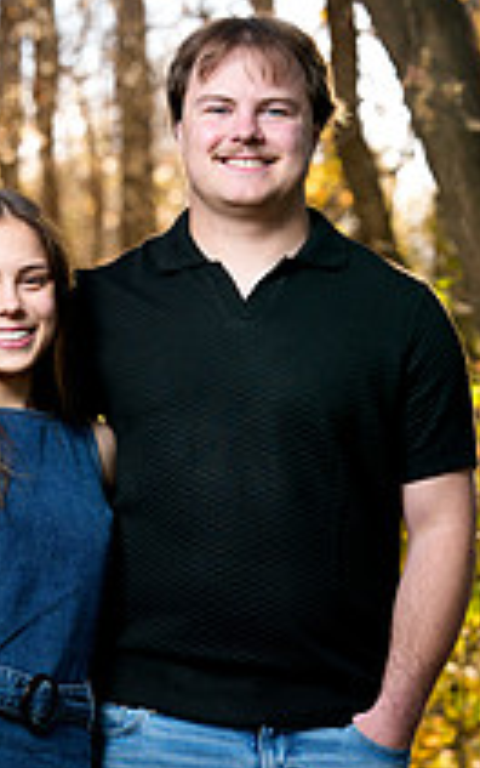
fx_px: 3409
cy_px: 593
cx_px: 167
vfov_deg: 12.8
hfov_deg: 8.0
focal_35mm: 163
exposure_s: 1/160
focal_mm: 75
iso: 400
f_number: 3.5
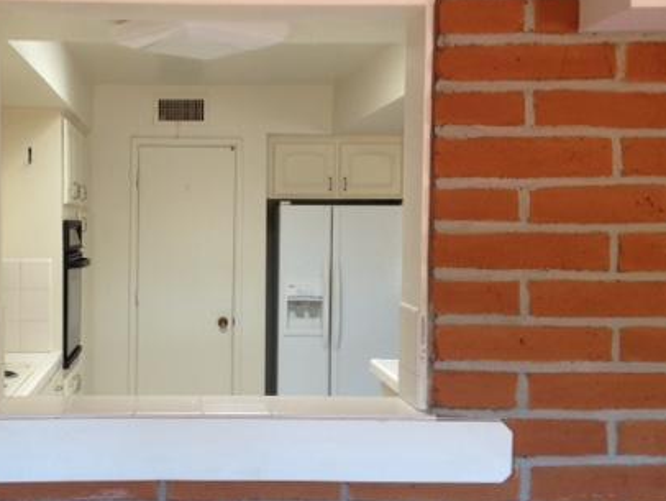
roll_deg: -0.3
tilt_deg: -1.4
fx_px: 1001
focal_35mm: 52
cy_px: 256
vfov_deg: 28.1
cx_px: 192
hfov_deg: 36.2
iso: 50
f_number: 2.4
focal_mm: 4.12
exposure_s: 1/40
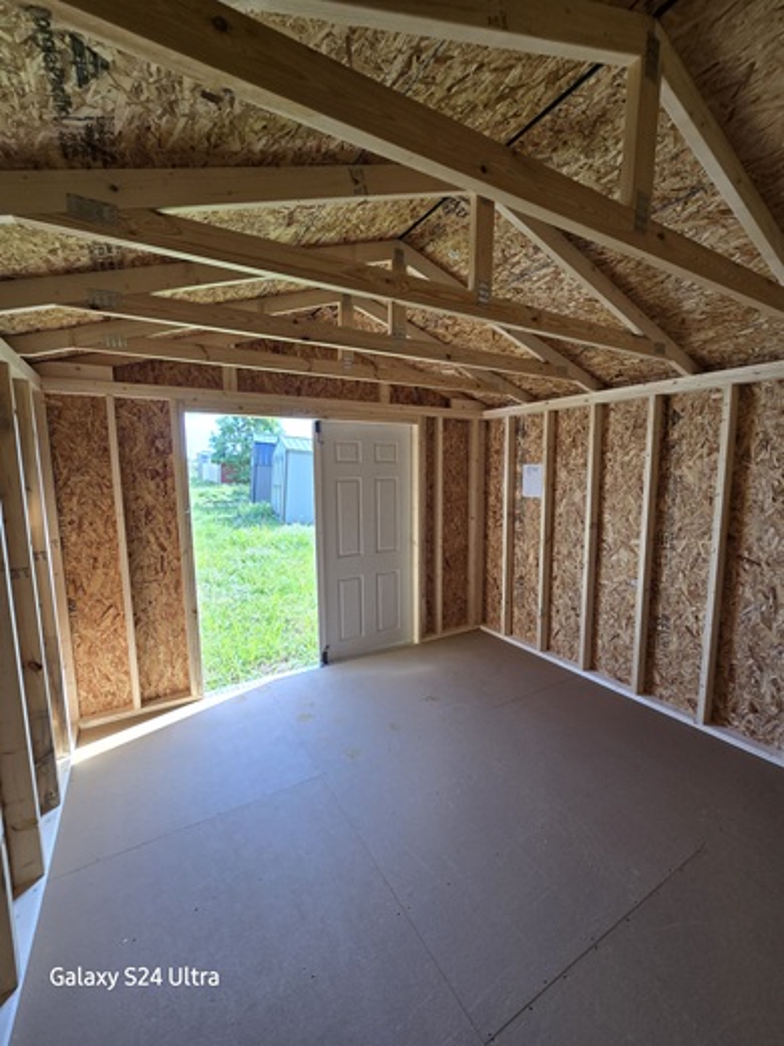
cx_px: 392
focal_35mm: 13
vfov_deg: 106.2
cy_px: 523
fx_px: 393
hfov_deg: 89.9
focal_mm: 2.2
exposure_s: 1/164
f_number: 2.2
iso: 50
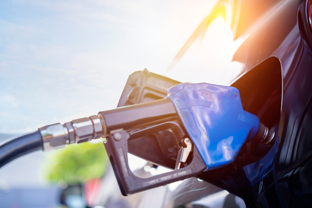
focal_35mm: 51
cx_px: 151
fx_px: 442
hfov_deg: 38.9
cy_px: 95
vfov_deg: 26.5
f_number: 1.8
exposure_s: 1/250
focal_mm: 45
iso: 100
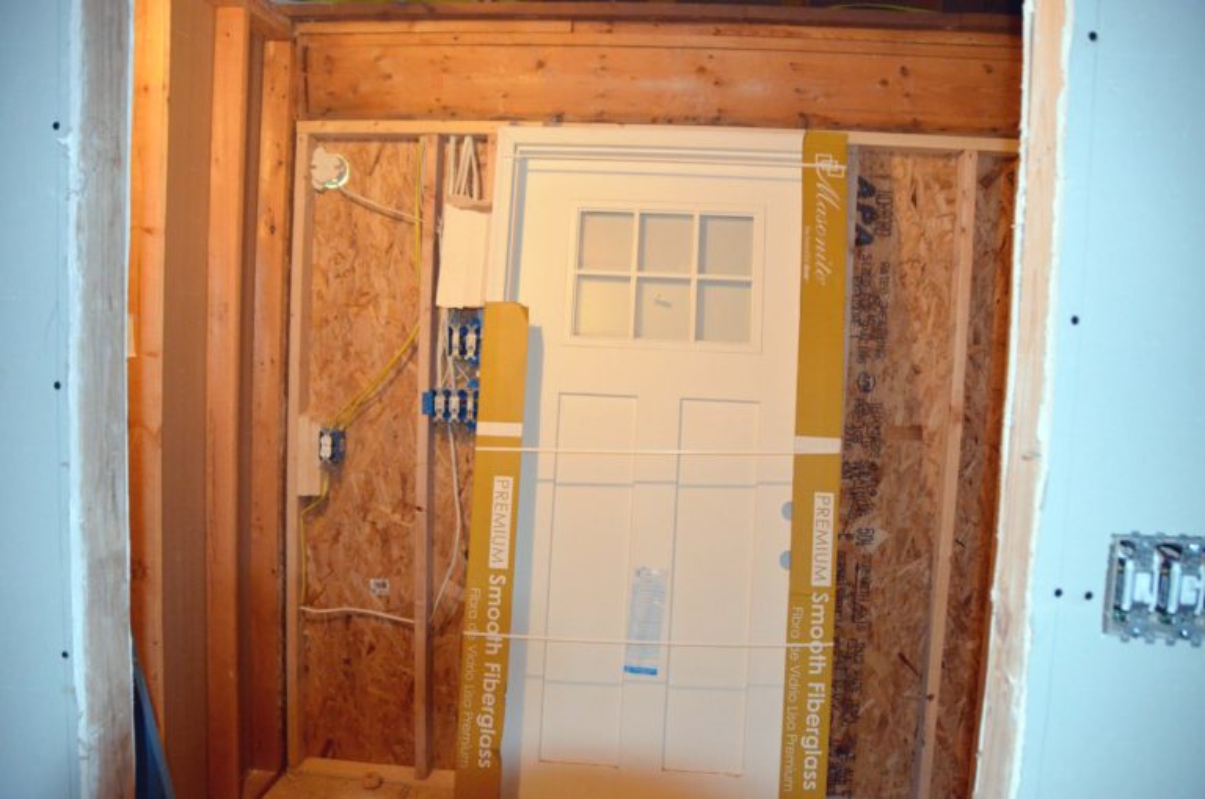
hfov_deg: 67.5
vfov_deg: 47.8
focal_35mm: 27
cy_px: 400
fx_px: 902
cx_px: 602
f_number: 3.5
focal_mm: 18
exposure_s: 1/60
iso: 3200
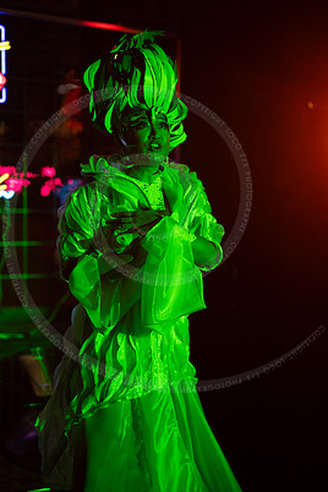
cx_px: 168
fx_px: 765
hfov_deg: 24.2
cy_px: 234
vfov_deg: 35.6
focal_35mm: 56
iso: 800
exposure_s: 1/400
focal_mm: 50
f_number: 1.4
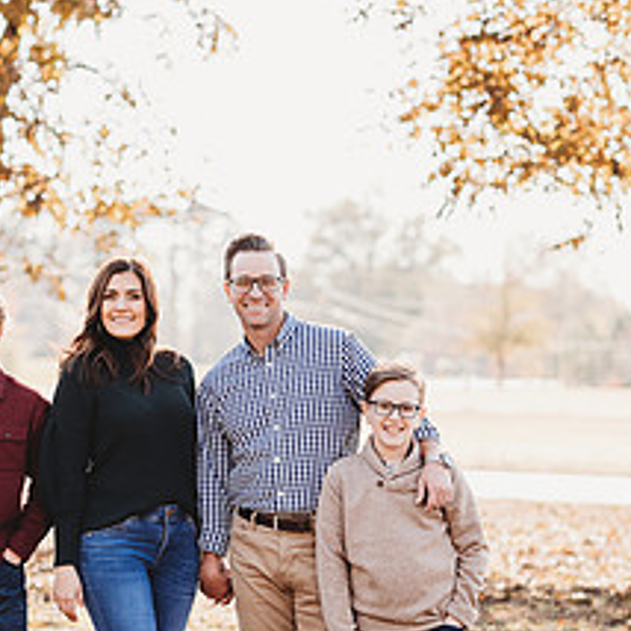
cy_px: 398
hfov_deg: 11.5
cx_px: 198
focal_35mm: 152
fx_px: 3135
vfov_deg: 11.5
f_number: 2.5
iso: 200
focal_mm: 85
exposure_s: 1/640
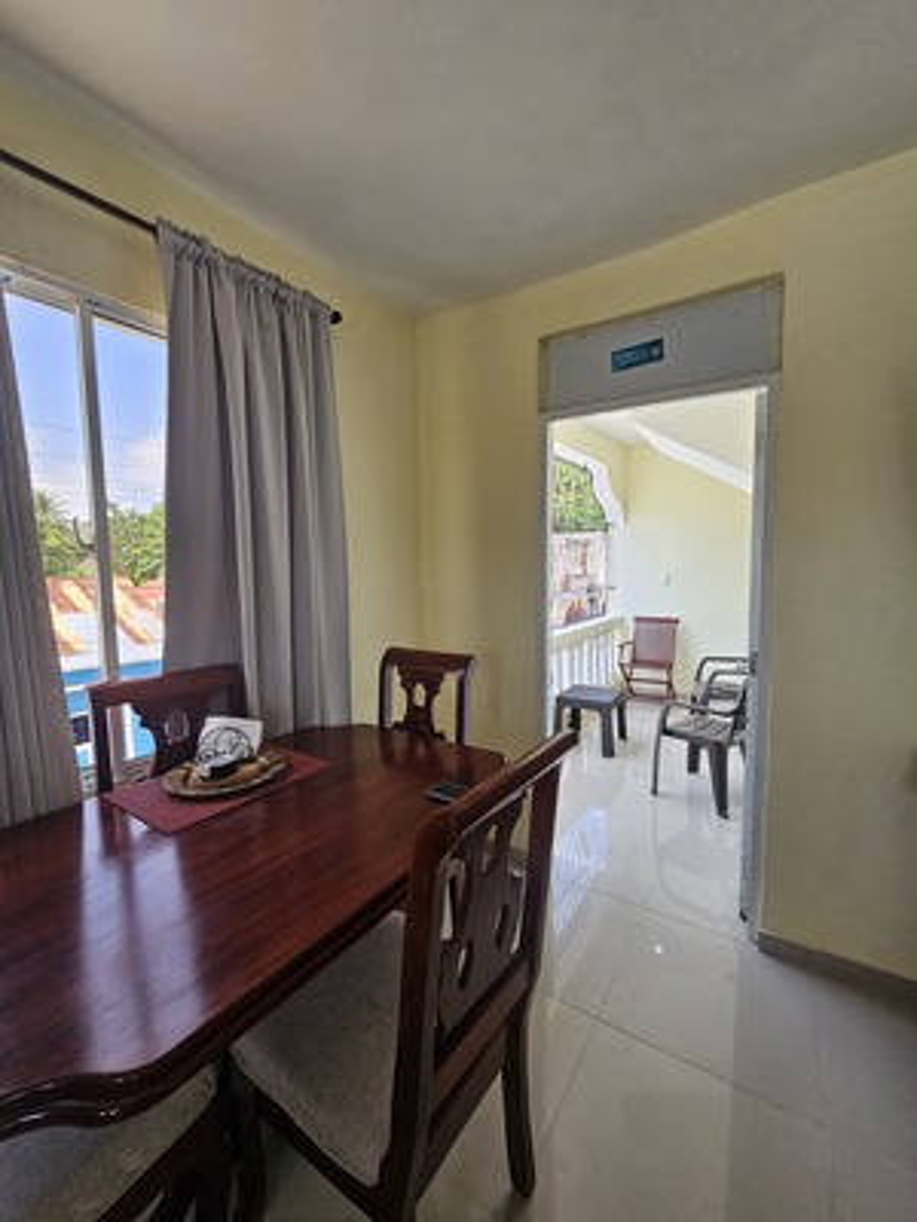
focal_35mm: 13
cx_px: 458
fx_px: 459
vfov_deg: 106.2
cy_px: 611
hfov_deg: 89.9
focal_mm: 2.2
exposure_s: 1/359
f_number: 2.2
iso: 100
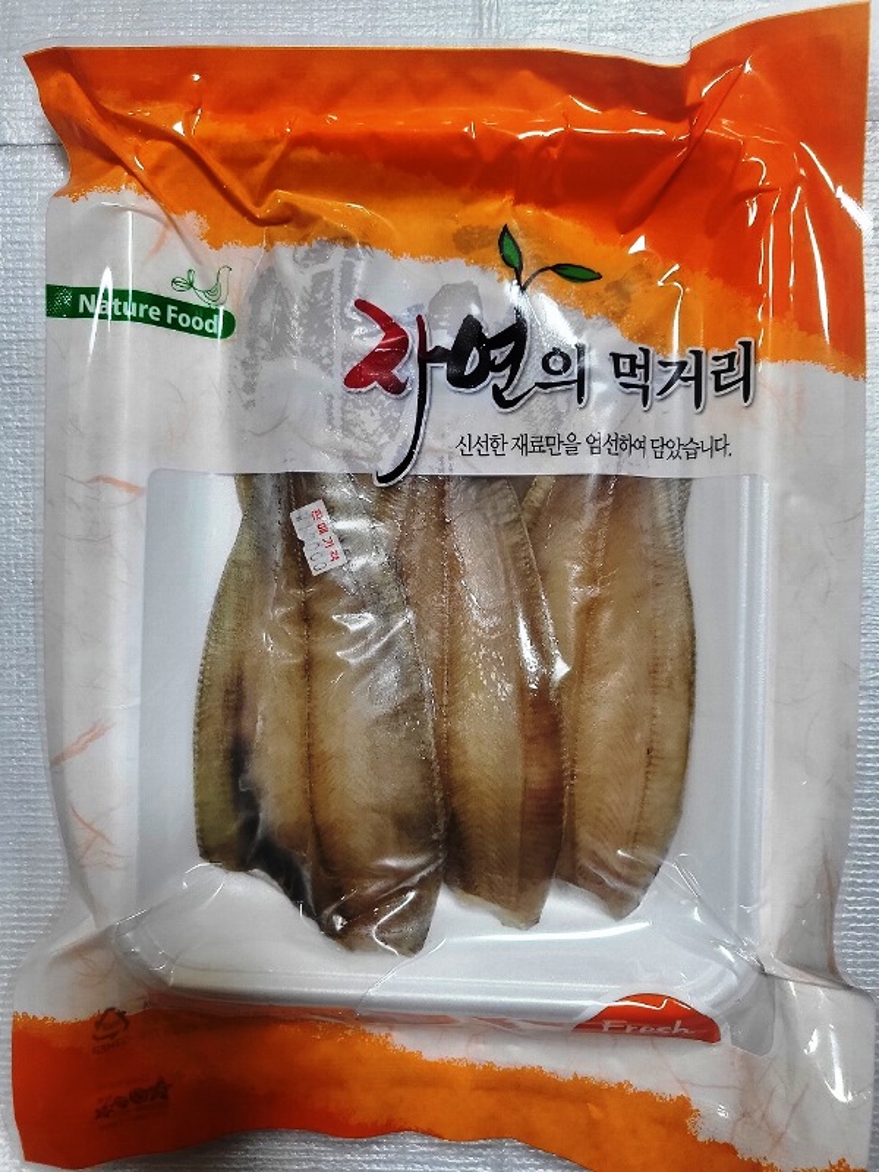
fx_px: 880
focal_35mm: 26
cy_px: 586
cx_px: 440
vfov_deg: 67.3
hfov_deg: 53.1
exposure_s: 1/60
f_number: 1.8
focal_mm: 4.25
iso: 160
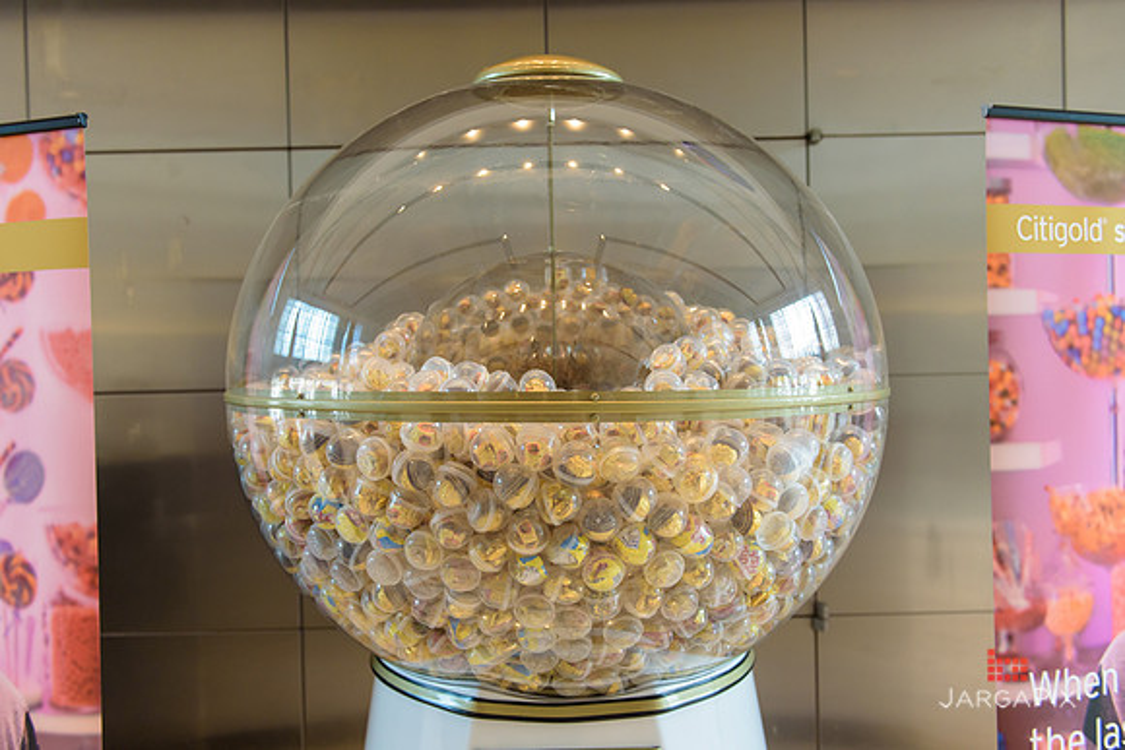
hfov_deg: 65.5
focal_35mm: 28
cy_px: 375
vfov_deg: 46.4
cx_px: 562
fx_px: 875
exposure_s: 1/125
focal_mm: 28
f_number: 3.2
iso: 1600
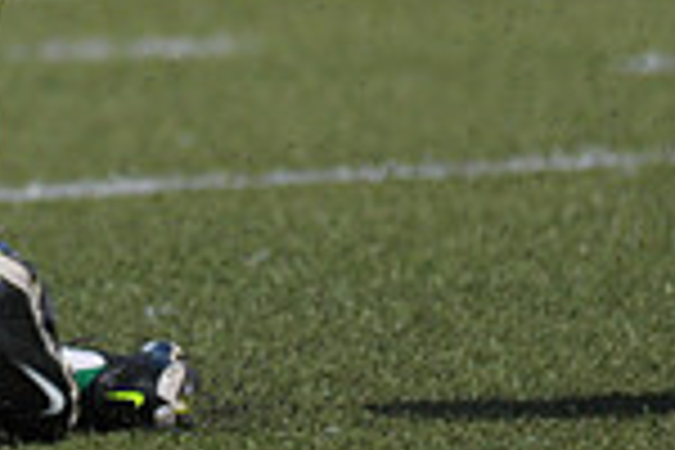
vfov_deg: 0.9
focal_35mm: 1506
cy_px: -241
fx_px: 28235
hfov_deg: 1.4
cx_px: -423
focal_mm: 260
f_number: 4
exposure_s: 1/6400
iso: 640
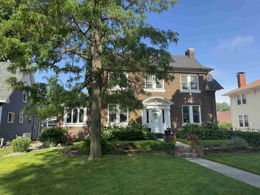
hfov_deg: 71.6
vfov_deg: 56.8
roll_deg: +0.6
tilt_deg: +8.7
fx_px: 180
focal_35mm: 24
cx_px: 130
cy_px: 98
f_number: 1.78
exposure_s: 1/1767
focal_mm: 6.76
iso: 80
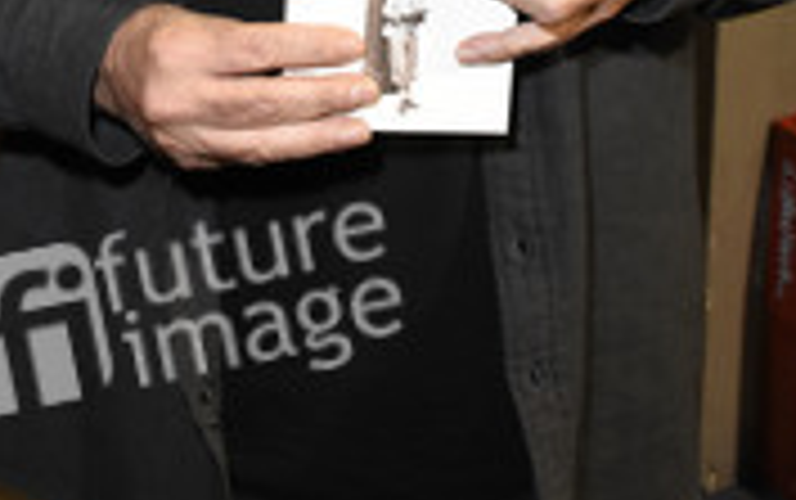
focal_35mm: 62
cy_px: -365
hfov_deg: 32.8
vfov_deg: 17.5
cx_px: 301
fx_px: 1346
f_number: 6.3
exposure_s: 1/60
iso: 3200
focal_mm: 18
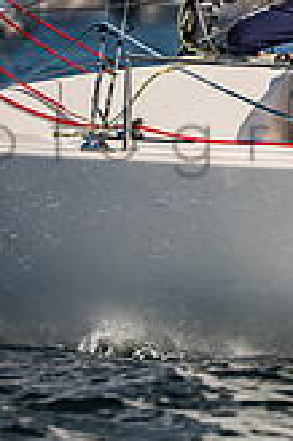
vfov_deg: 1.4
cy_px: -63
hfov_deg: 0.9
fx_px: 18105
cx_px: 433
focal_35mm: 1480
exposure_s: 1/5000
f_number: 5.6
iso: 320
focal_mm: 400
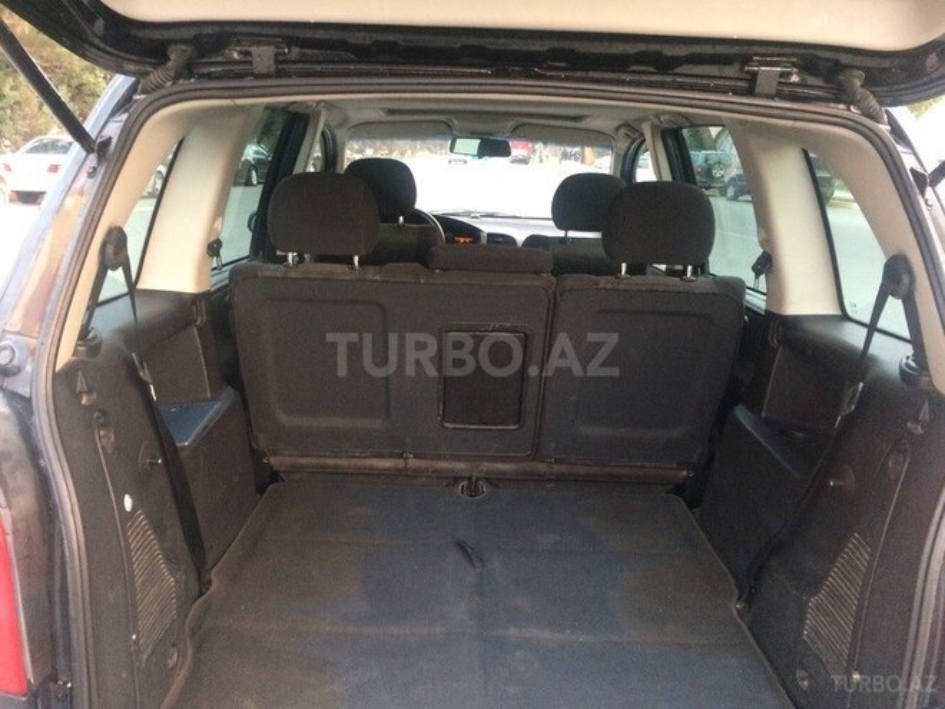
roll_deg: -0.8
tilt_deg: -13.6
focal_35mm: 29
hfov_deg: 61.7
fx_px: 792
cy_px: 354
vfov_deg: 48.2
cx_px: 472
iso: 320
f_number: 2.2
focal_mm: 4.15
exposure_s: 1/20
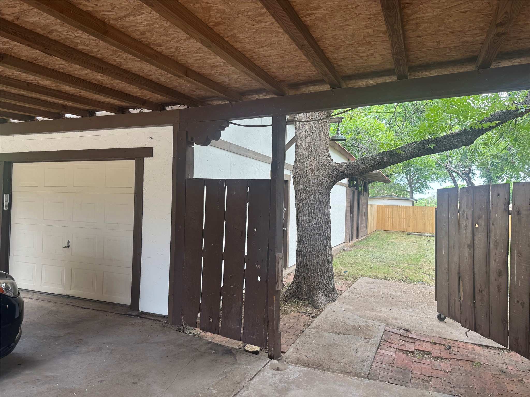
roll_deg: -1.4
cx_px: 265
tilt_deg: +0.2
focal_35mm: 24
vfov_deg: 56.8
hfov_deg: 71.6
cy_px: 198
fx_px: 367
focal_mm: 6.76
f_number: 1.78
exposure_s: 1/132
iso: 50
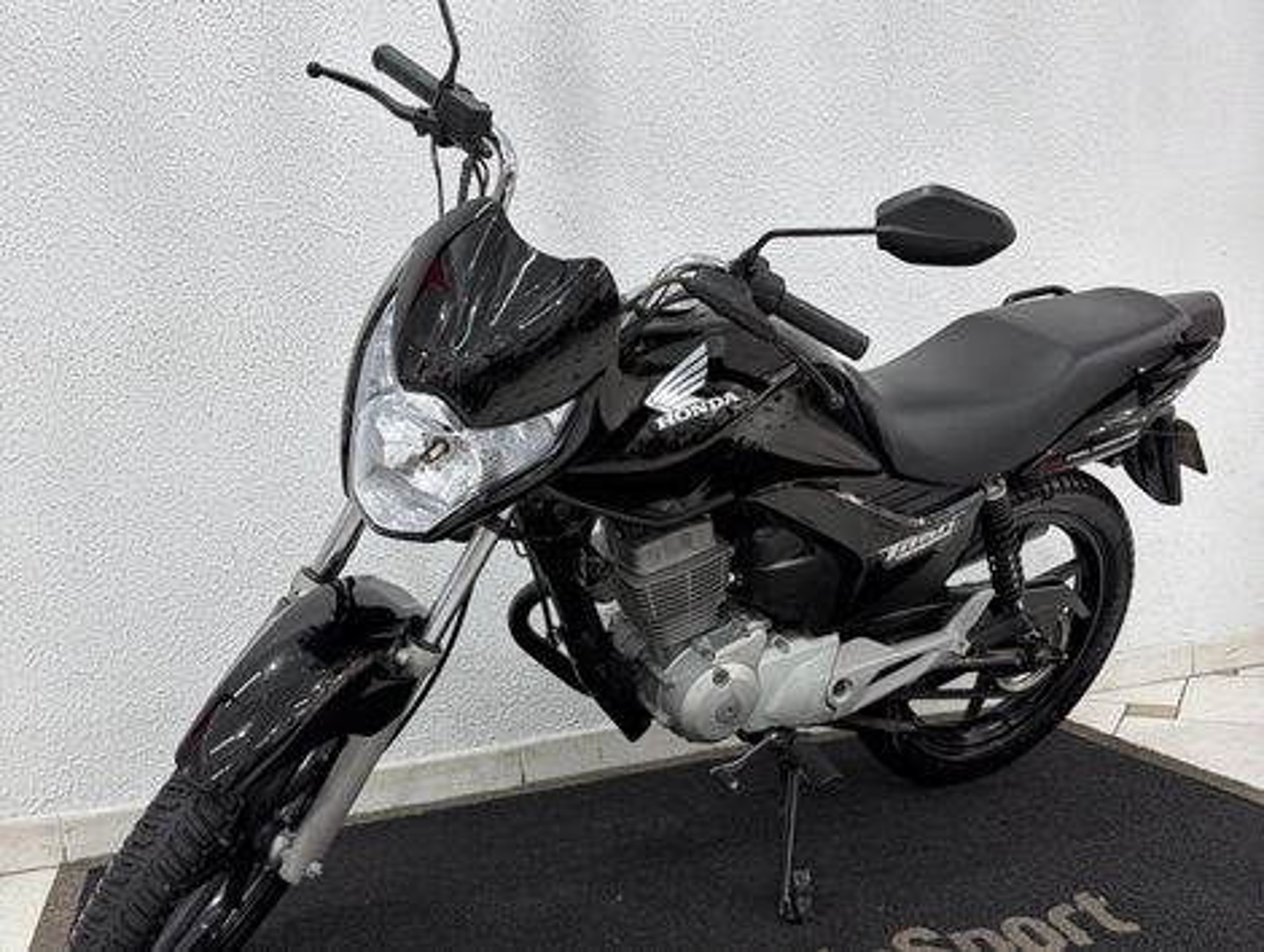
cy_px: 476
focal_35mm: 24
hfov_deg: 71.5
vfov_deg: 56.9
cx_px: 632
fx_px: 878
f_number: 1.78
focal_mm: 6.76
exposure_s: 1/120
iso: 200
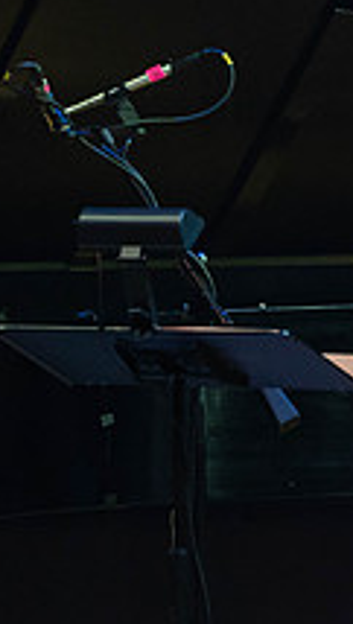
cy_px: 341
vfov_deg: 1.7
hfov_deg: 1.0
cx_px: 606
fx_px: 20802
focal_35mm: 1255
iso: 2500
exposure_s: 1/160
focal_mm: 400
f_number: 5.6
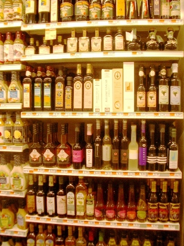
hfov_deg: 37.6
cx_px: 99
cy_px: 117
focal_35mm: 38
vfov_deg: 49.0
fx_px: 270
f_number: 2.6
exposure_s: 1/25
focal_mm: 5.8
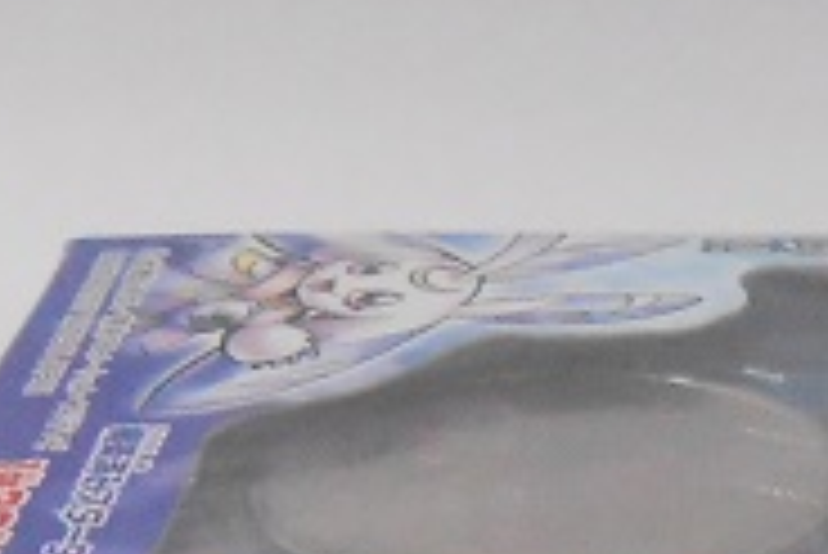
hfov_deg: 13.6
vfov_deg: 9.1
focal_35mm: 147
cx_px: 963
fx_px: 3384
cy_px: 788
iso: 800
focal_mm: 4.6
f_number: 3.5
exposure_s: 1/50
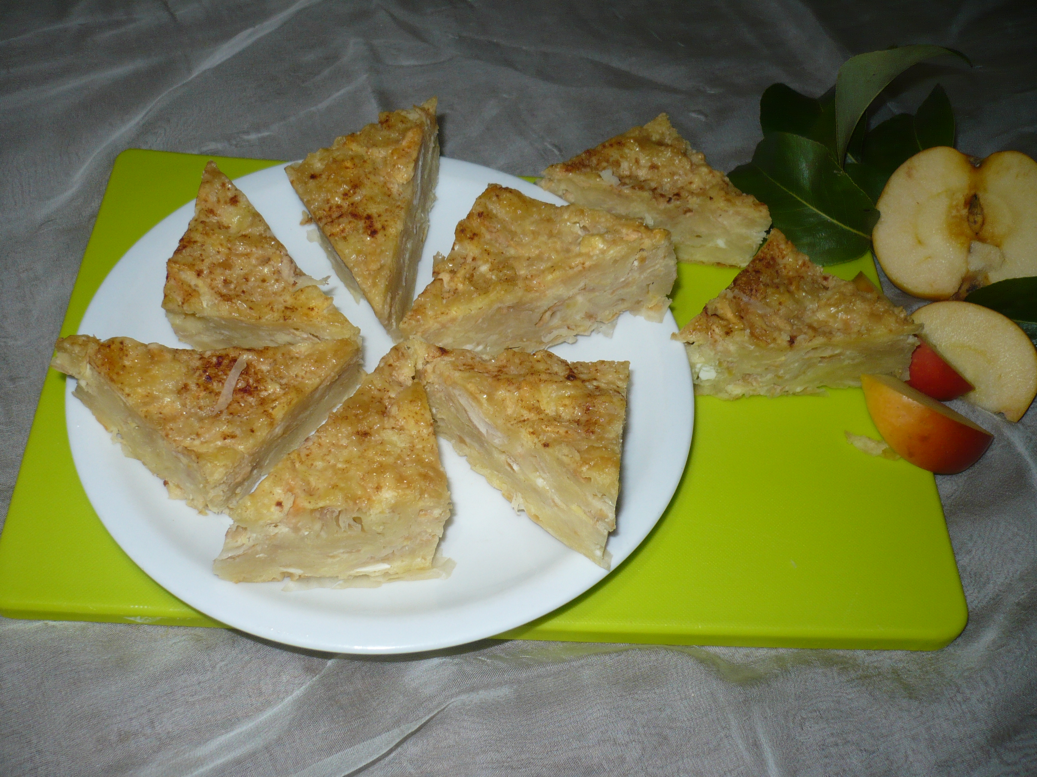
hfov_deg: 52.6
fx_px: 1049
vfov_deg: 40.7
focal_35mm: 35
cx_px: 518
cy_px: 388
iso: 100
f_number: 2.8
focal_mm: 5.8
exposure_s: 1/30
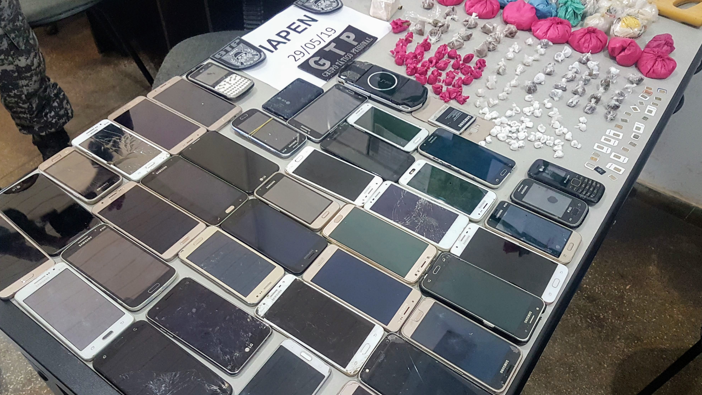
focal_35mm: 29
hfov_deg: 66.1
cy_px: 215
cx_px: 350
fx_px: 540
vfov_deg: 40.1
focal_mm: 4.2
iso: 250
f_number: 1.7
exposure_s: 1/24
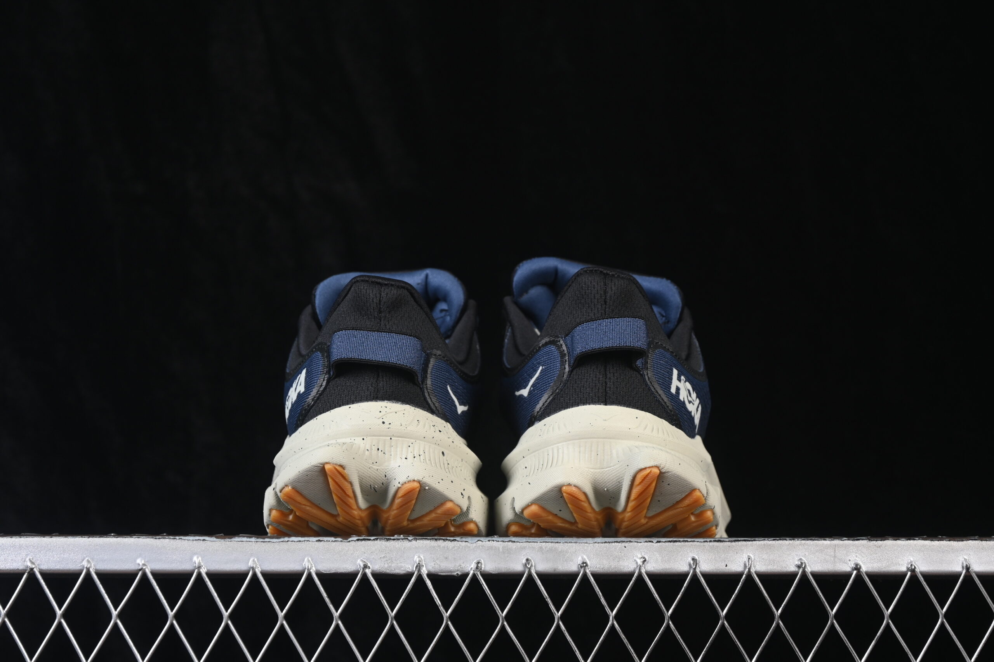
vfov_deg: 18.2
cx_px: 497
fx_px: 2071
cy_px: 331
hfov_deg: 27.0
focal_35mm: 75
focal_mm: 50
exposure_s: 1/80
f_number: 6.3
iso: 160
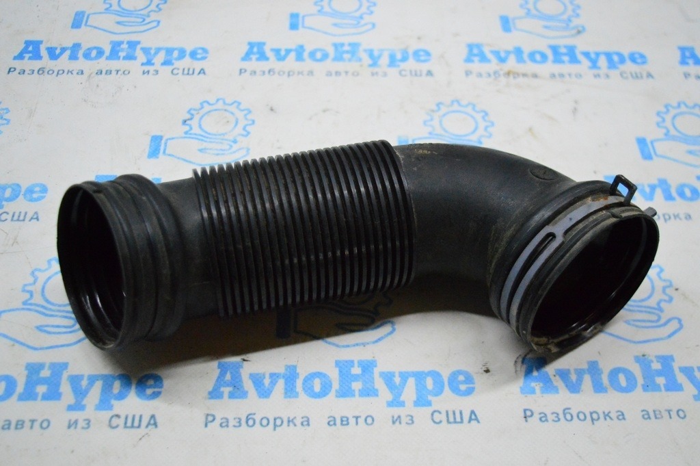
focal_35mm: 42
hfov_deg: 46.4
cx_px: 350
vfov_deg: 31.8
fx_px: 816
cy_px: 233
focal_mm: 28
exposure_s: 1/800
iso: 6400
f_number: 4.2
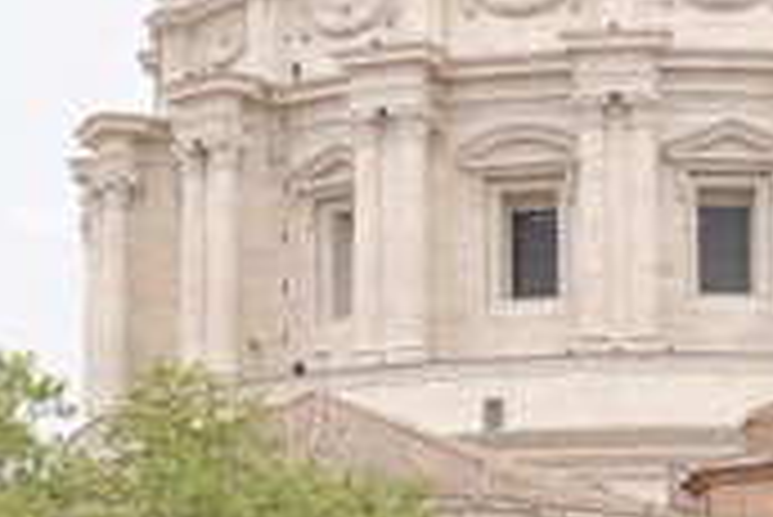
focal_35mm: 327
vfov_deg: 4.2
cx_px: 566
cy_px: 279
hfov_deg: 6.3
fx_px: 7027
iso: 100
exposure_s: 1/500
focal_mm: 47
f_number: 4
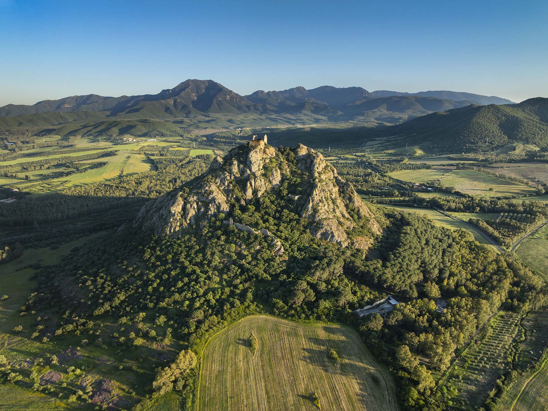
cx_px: 274
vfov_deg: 56.8
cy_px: 206
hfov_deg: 71.6
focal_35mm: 24
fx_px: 380
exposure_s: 1/320
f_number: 5
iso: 100
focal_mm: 12.29
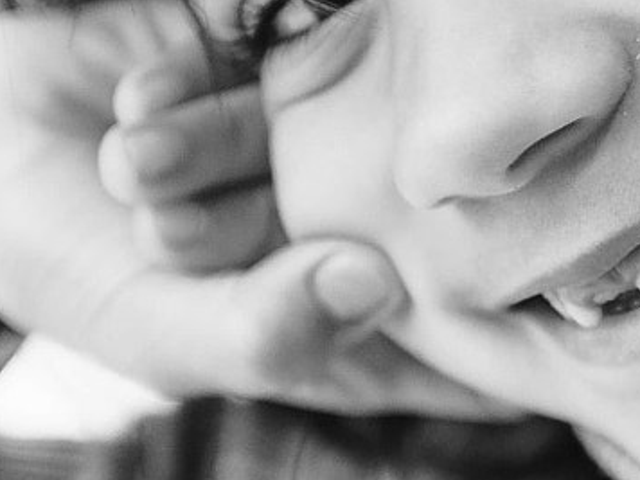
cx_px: 838
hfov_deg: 10.0
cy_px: 60
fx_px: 3587
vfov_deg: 7.6
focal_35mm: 194
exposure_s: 1/400
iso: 200
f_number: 1.4
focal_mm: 30
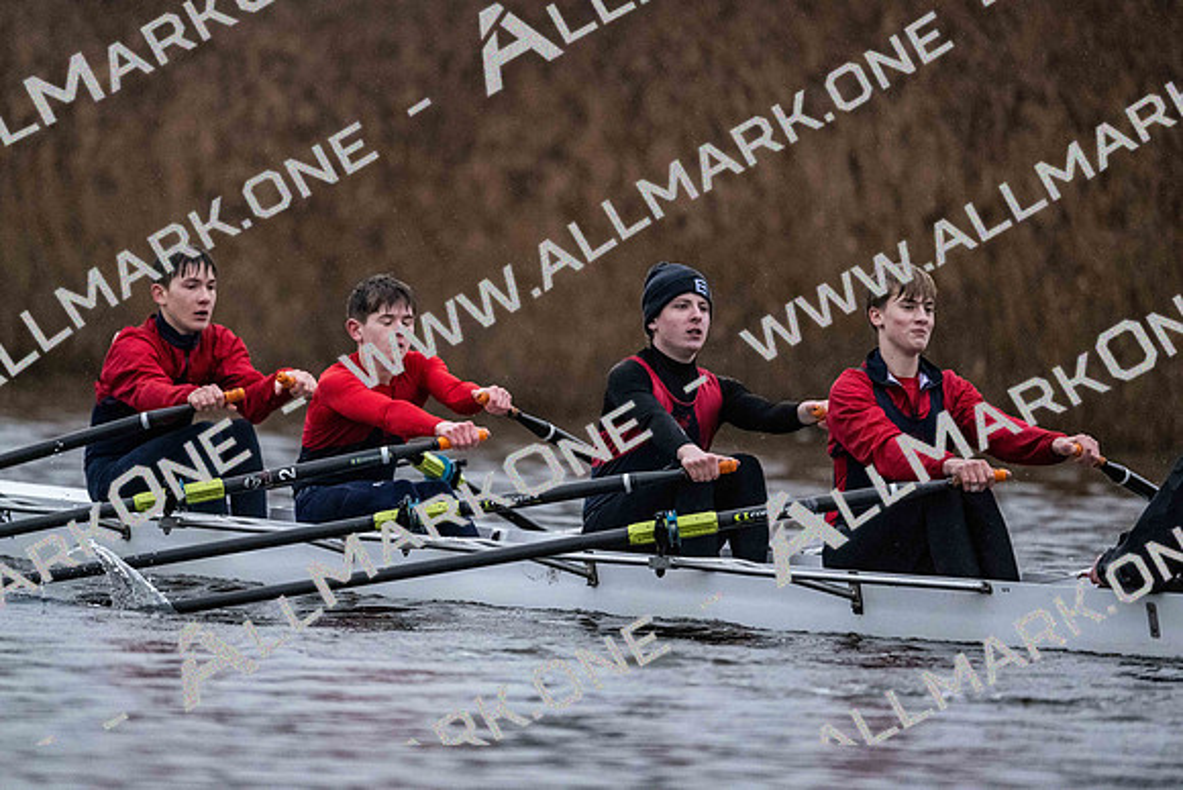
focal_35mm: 400
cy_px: 395
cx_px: 592
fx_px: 13147
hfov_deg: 5.2
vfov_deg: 3.4
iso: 8000
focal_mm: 400
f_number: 4.5
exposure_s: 1/1600
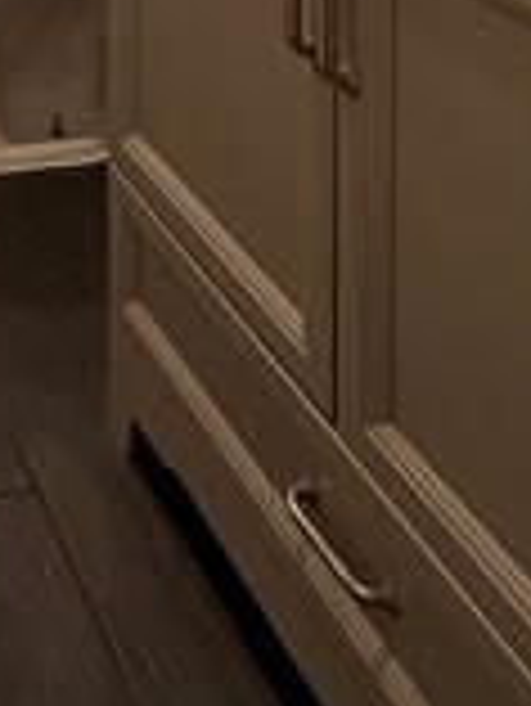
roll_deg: +2.1
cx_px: -279
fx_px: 1164
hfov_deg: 21.4
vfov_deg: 23.4
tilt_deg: -2.7
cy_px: -468
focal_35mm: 57
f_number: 2.2
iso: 320
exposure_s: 1/120
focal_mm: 2.22
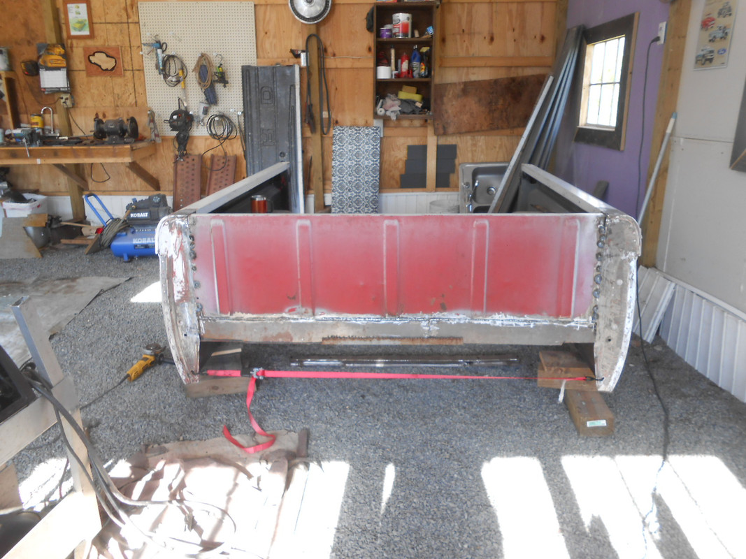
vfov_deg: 53.1
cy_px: 280
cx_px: 373
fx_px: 560
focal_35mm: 26
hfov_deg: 67.3
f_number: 3.5
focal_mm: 4.6
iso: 100
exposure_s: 1/30
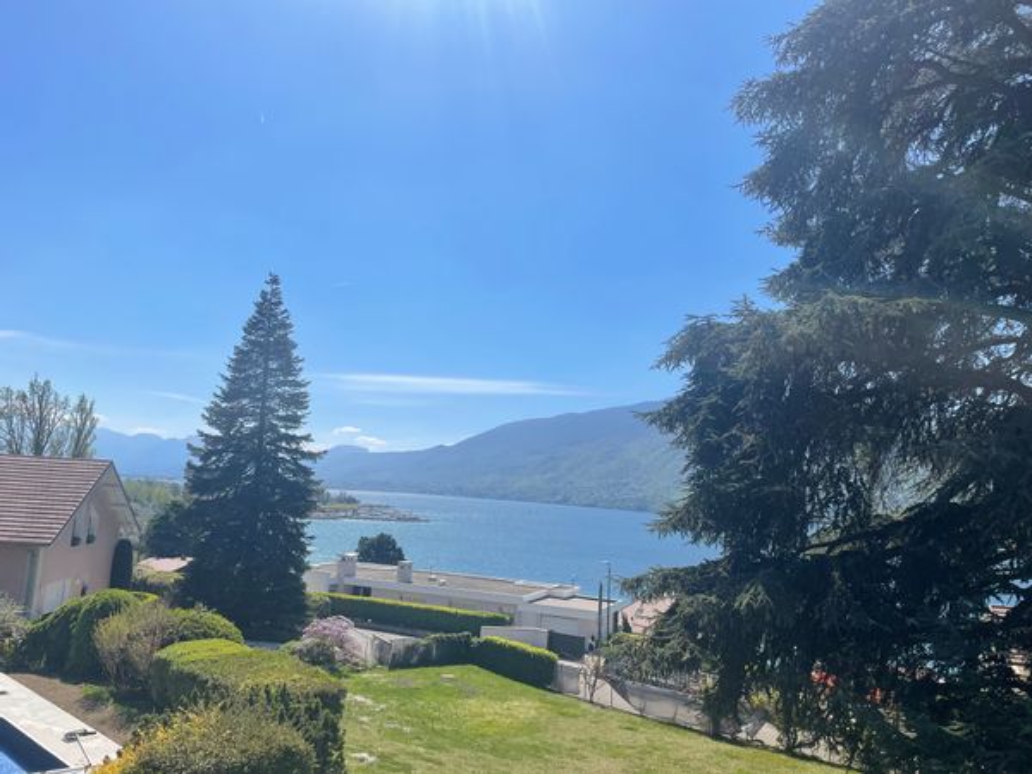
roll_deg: -2.9
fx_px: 775
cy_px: 387
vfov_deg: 53.1
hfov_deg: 67.3
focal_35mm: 26
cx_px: 516
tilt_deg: +7.5
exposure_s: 1/6135
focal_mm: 4.2
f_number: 1.6
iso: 32
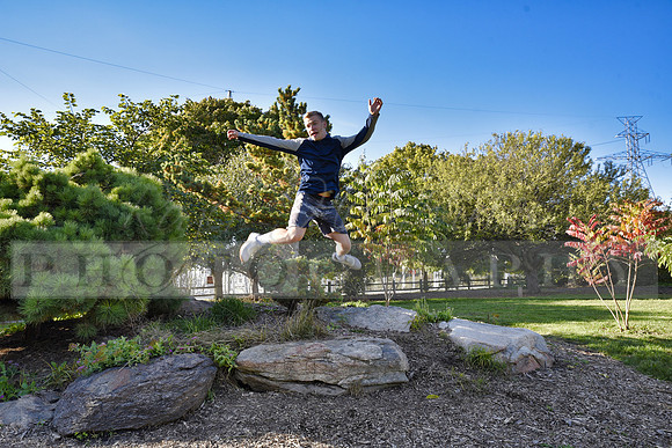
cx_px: 336
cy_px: 224
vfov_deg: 45.0
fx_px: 541
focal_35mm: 29
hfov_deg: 63.6
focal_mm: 29
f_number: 7.1
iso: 200
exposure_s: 1/200
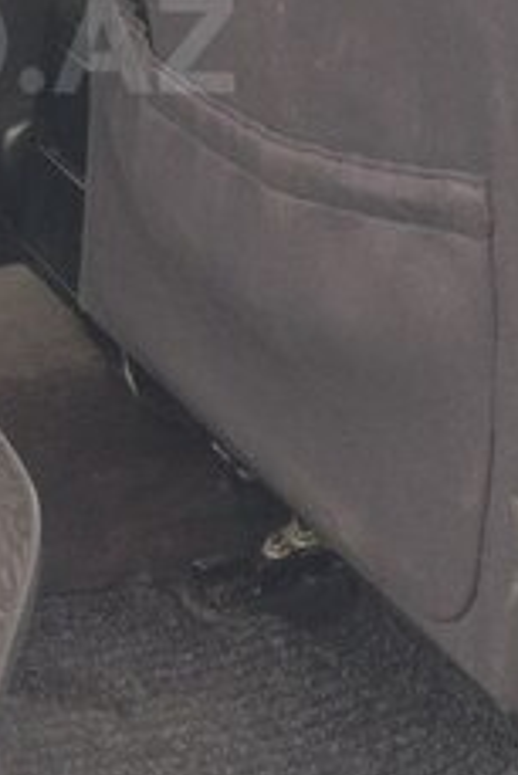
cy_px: 42
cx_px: -112
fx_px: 2133
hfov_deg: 13.4
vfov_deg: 20.1
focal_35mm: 99
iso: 50
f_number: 2.4
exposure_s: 1/40
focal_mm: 4.12
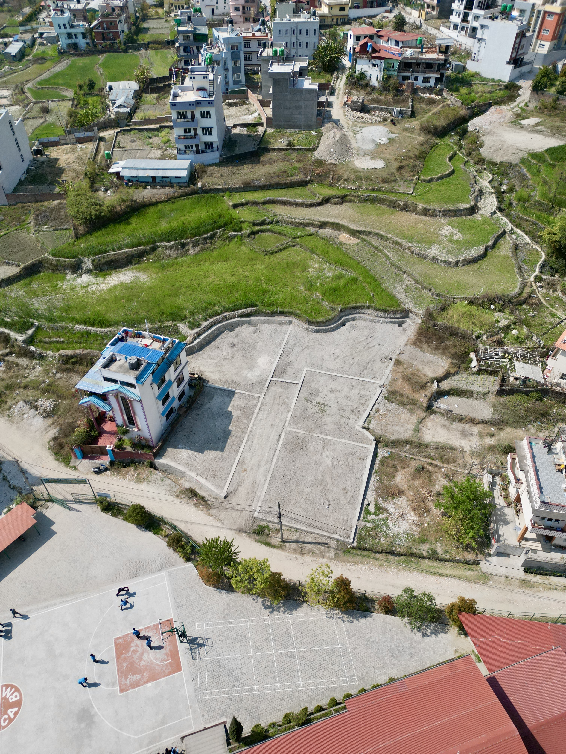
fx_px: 523
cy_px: 377
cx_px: 283
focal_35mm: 24
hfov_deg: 56.8
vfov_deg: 71.6
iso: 130
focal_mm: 6.72
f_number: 1.7
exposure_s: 1/3200
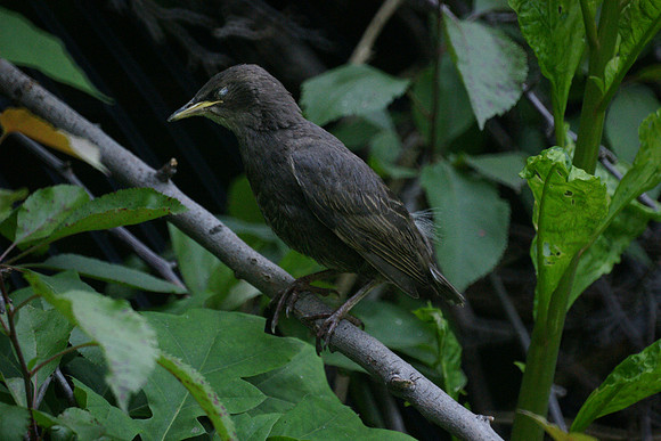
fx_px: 13773
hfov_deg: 2.7
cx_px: 330
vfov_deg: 1.8
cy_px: 220
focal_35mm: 750
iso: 1600
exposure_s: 1/250
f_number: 8
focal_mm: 500
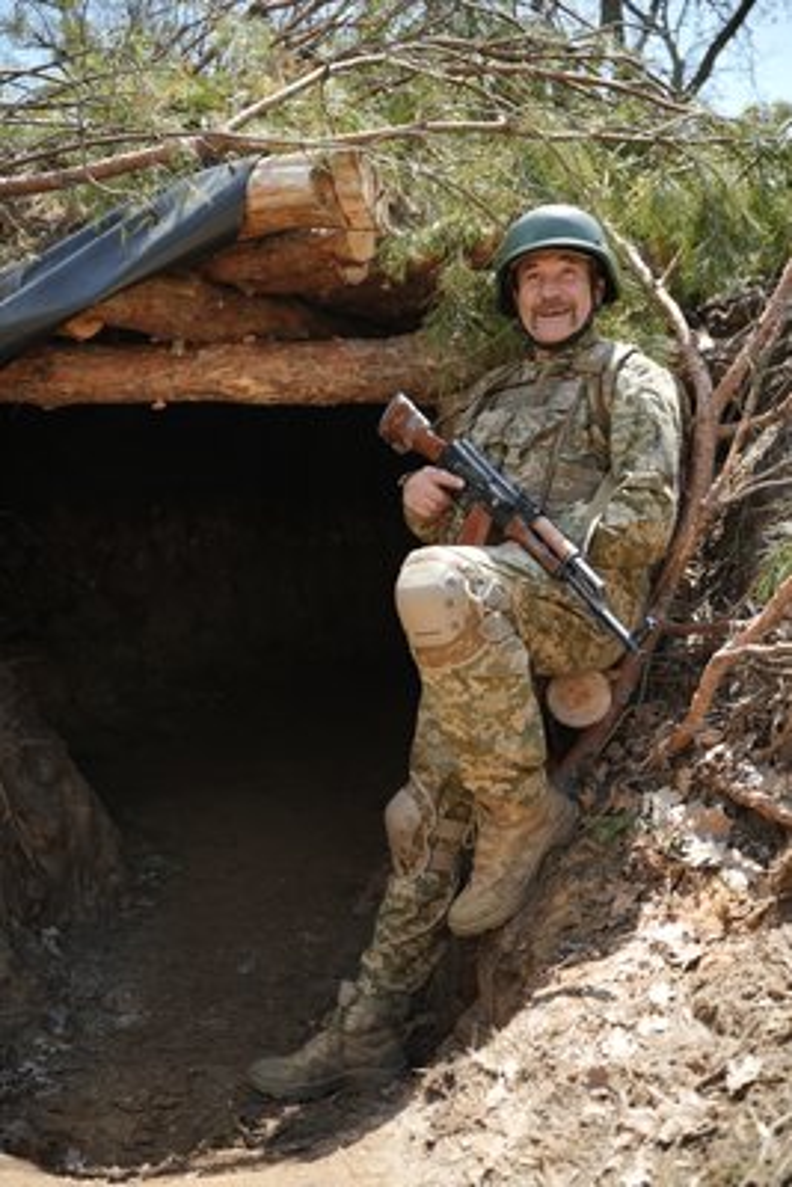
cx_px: 396
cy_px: 594
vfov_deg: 65.5
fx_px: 923
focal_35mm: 28
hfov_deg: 46.4
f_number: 2.8
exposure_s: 1/640
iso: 160
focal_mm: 28
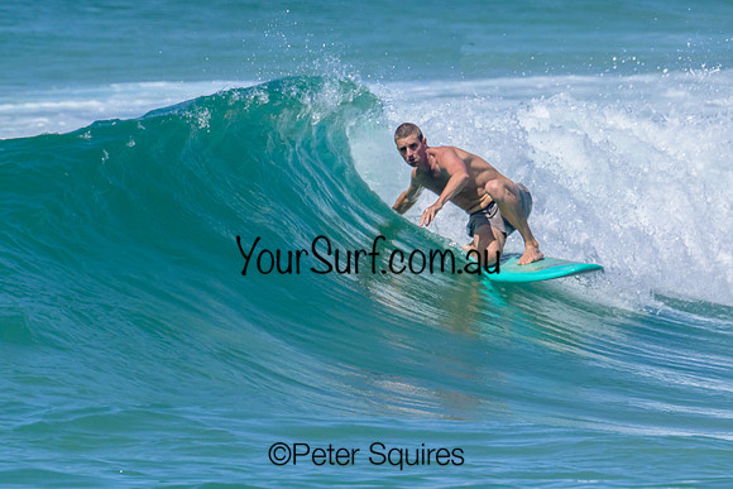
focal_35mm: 1087
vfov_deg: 1.3
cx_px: 437
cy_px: 157
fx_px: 22133
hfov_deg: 1.9
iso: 1600
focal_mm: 800
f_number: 16
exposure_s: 1/2000
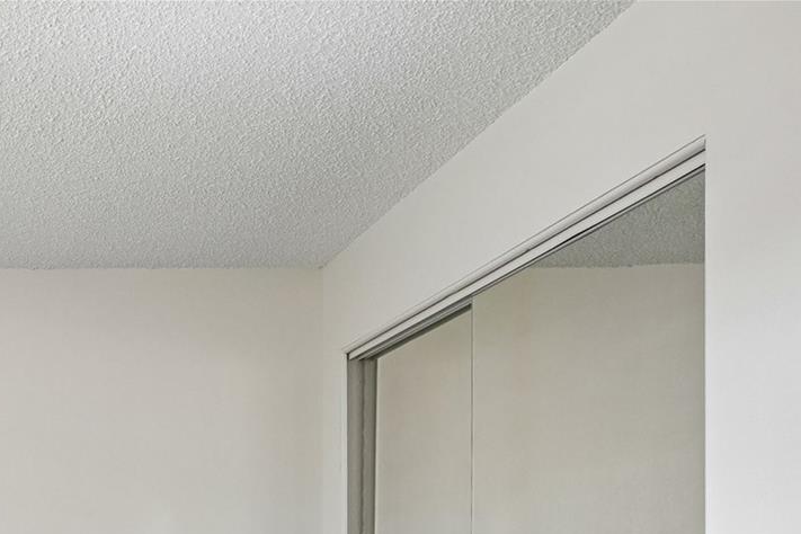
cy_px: 599
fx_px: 826
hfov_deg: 41.9
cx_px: -64
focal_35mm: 37
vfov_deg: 31.4
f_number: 8
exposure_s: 1/6
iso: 500
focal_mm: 11
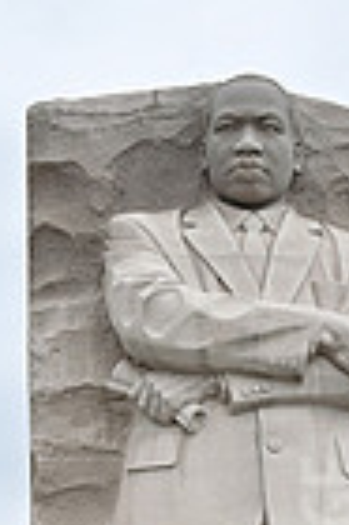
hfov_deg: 11.8
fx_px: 1691
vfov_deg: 16.1
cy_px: 795
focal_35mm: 116
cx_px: 238
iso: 64
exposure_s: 1/160
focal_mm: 24
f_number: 6.3
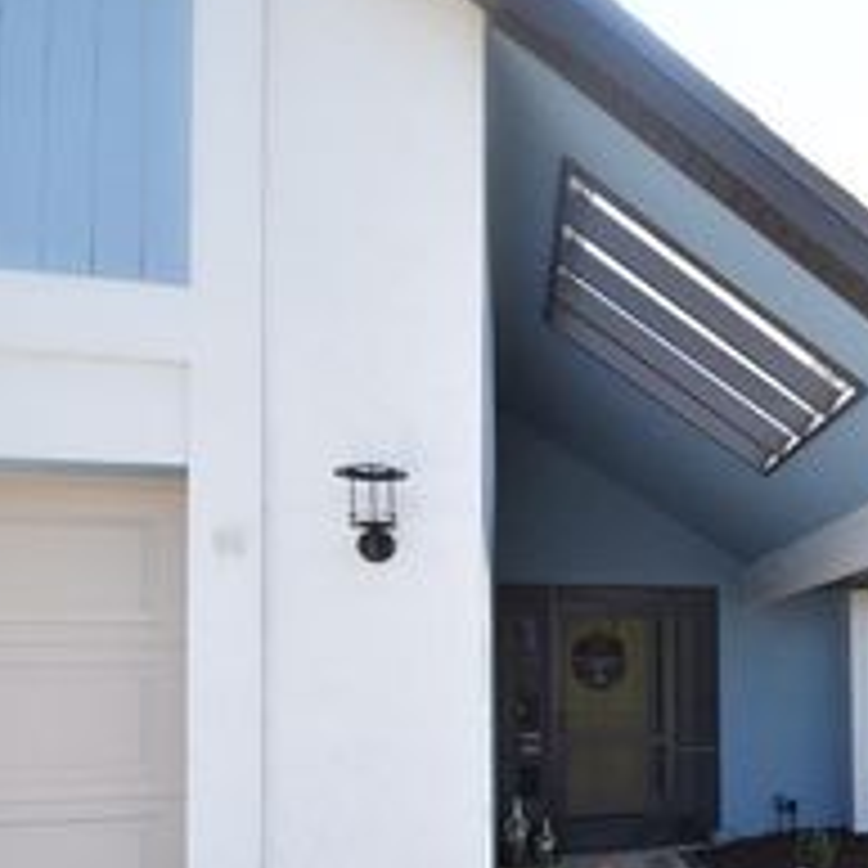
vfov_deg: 48.4
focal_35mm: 33
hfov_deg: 41.8
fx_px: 936
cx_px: 904
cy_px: 614
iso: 400
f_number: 5.6
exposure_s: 1/1600
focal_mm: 10
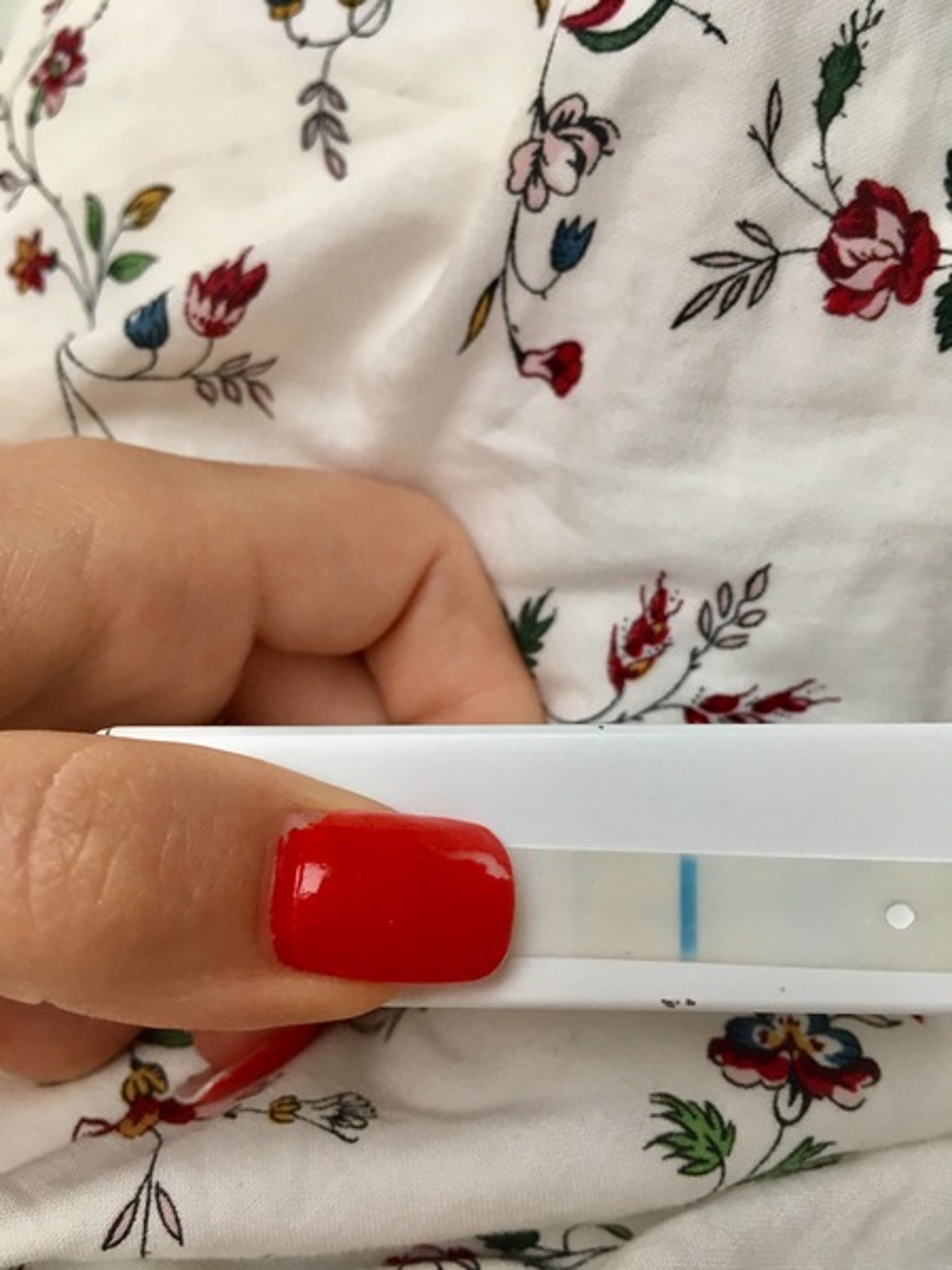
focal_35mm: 29
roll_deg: -13.4
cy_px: 635
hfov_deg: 48.2
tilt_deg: -34.8
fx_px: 1063
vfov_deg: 61.7
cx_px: 476
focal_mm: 4.15
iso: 50
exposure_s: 1/33
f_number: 2.2
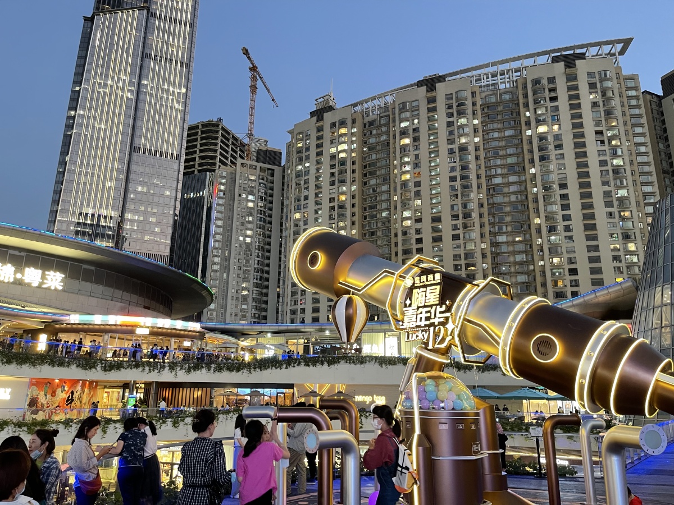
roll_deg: -0.9
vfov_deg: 53.1
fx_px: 506
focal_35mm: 26
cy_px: 252
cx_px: 337
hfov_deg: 67.3
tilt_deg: +15.1
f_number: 1.6
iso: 500
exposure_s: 1/60
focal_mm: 5.1
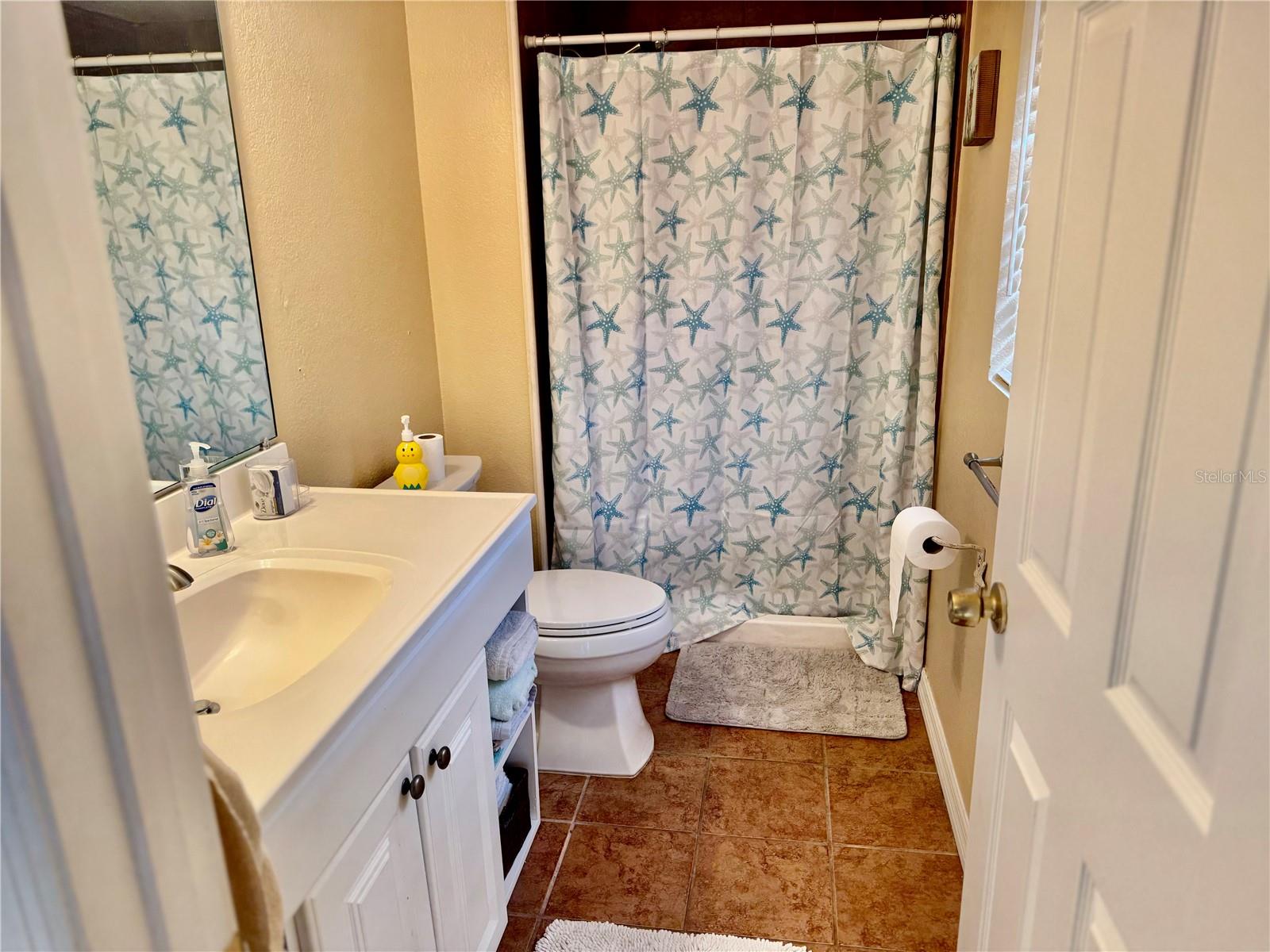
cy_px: 476
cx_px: 635
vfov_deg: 56.8
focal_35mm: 24
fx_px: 881
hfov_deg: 71.6
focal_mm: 6.76
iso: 160
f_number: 1.78
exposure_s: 1/120
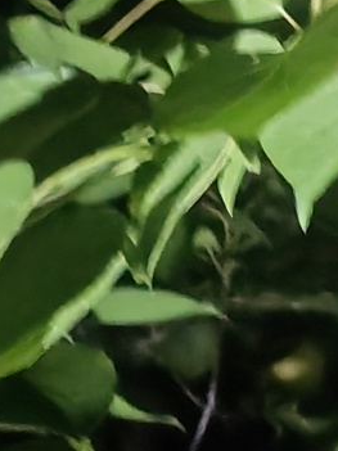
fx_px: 2019
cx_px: 366
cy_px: -53
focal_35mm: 155
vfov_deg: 12.5
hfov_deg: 9.5
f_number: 1.9
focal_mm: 5.52
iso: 2500
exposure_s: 1/20
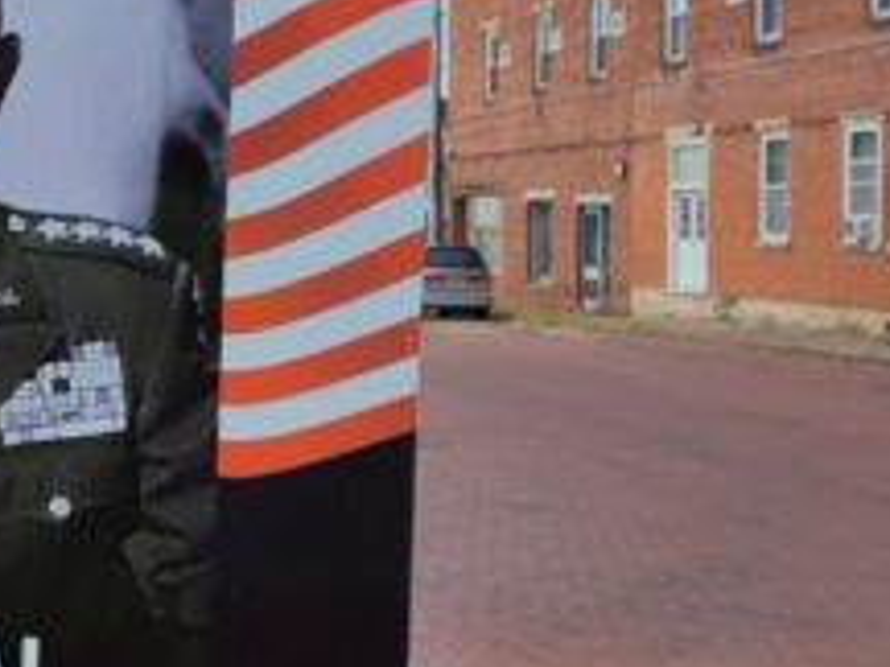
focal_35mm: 64
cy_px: 218
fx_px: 1645
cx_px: -82
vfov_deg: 22.8
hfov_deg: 27.7
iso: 100
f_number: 1.8
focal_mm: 5.56
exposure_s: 1/1464
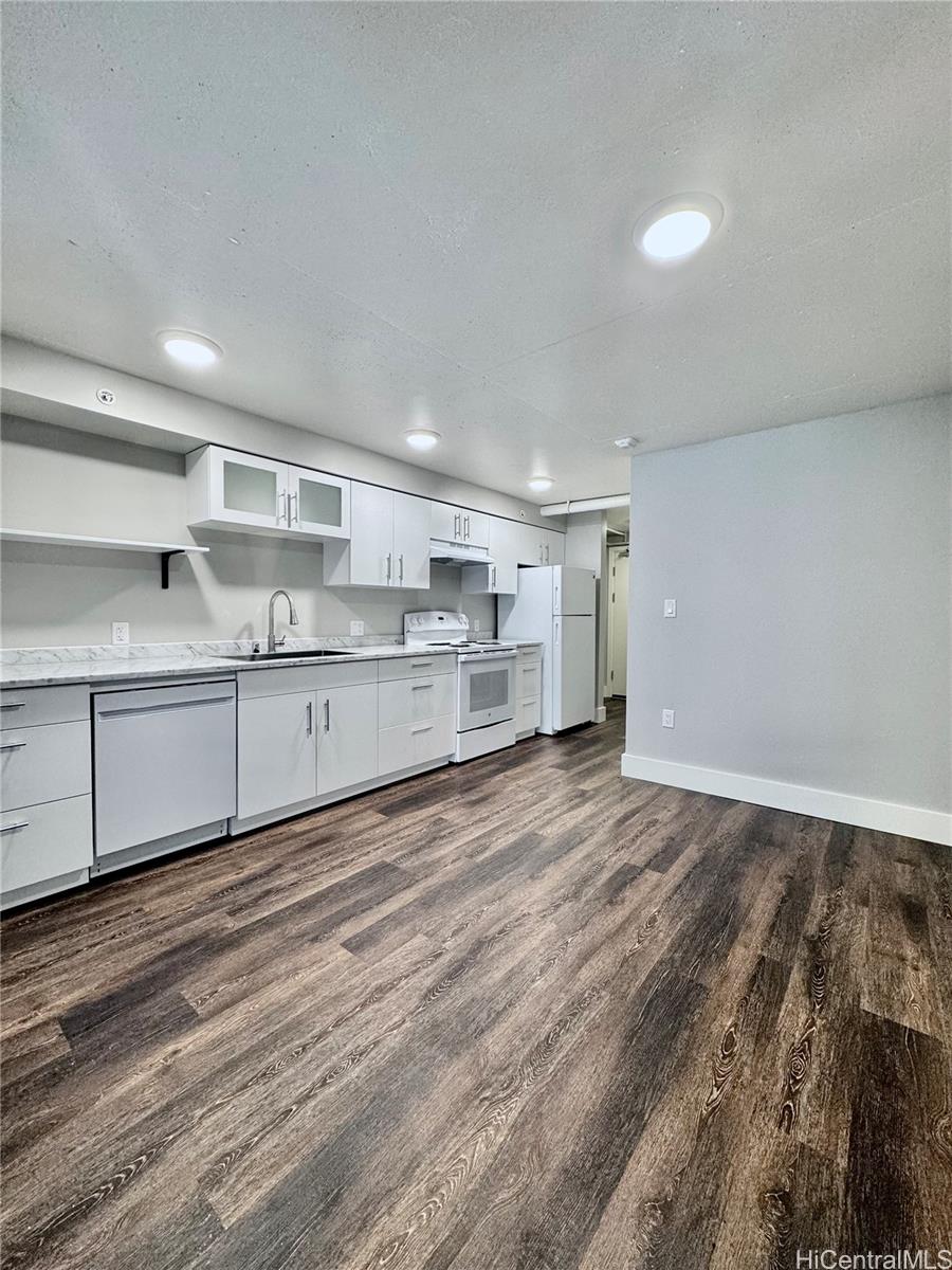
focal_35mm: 14
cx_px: 476
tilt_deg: -2.5
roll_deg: +0.1
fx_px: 513
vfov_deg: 102.1
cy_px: 635
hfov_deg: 85.7
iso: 160
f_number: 2.2
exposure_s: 1/120
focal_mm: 2.22
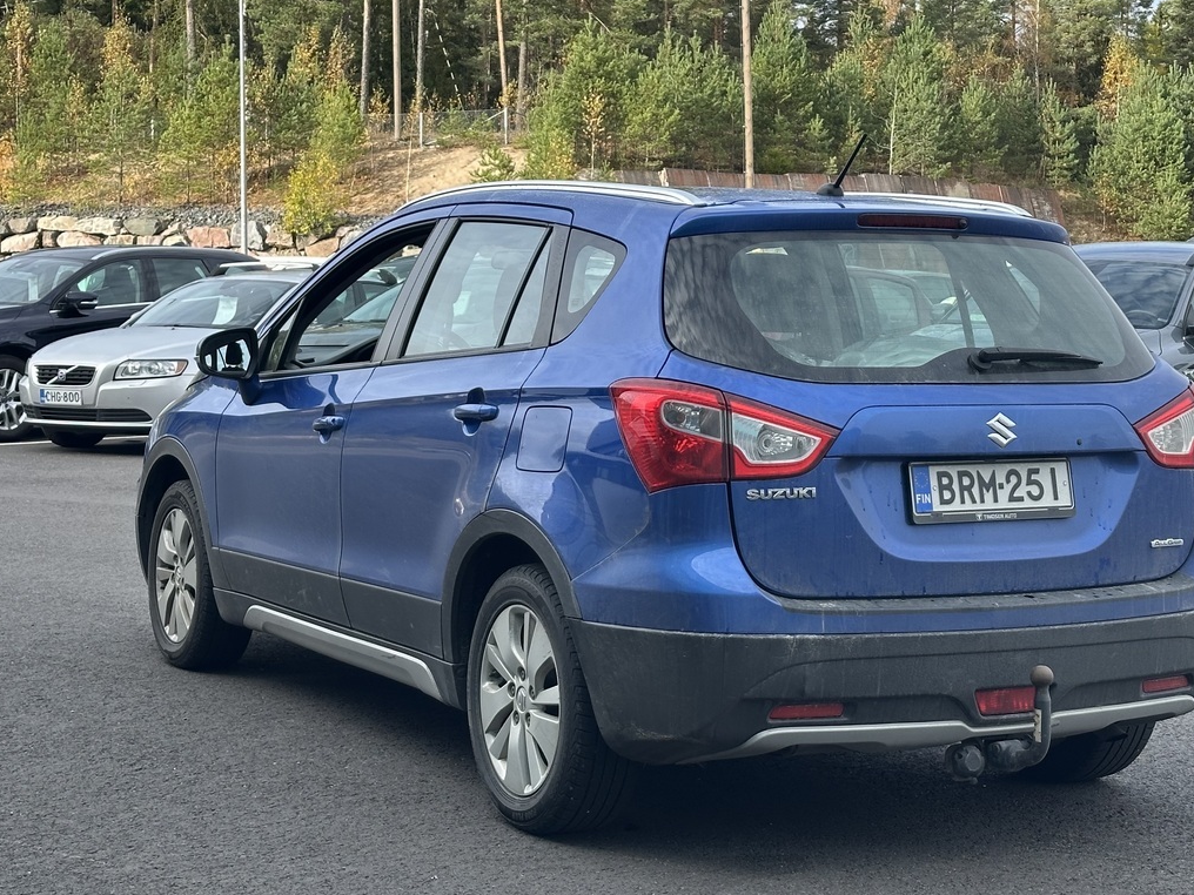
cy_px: 390
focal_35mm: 68
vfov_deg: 21.6
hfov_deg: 28.5
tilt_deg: -3.9
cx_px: 679
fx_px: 2346
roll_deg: -0.1
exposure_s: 1/612
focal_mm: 6.86
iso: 64
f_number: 1.78
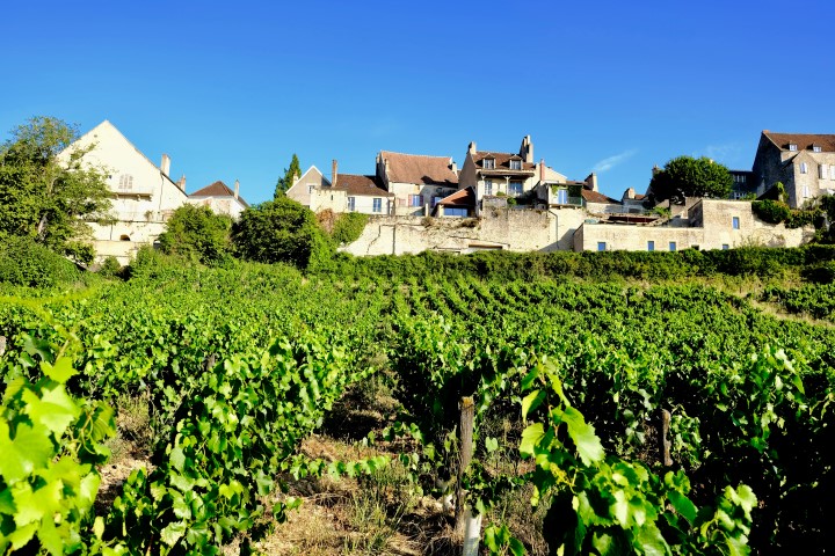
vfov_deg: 37.9
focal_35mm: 35
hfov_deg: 54.4
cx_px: 418
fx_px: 812
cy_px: 278
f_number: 5.6
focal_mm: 23
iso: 200
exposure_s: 1/240
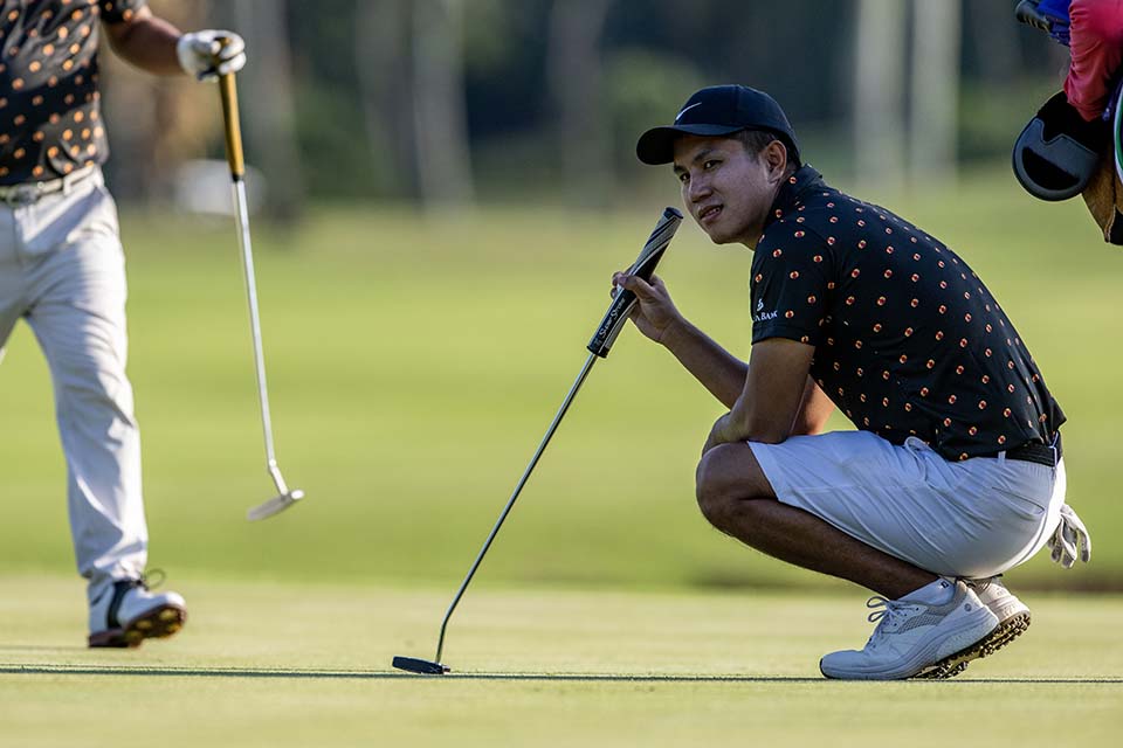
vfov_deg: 3.4
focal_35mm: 400
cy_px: 374
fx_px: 12477
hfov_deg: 5.2
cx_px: 562
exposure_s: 1/2000
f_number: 4.5
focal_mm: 400
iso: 640
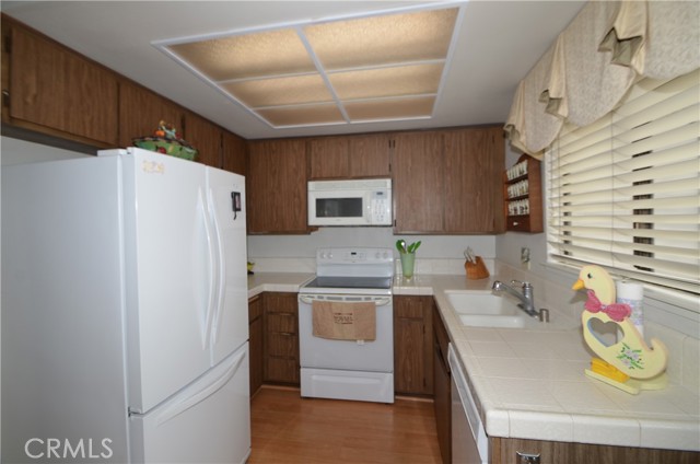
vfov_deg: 77.1
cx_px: 350
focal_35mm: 15
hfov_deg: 100.5
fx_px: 291
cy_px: 232
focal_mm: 10
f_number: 5.6
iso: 160
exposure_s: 1/125
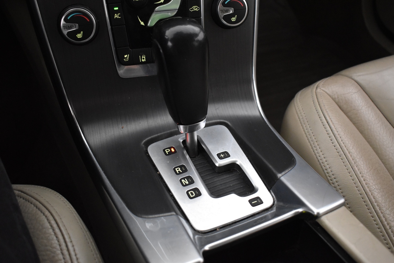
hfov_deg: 53.1
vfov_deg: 36.9
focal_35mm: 36
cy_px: 132
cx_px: 197
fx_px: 394
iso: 3200
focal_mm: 24
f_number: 3.8
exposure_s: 1/40
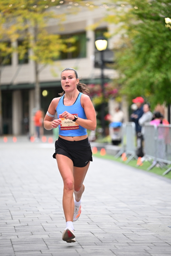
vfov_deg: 11.1
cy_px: 128
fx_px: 1317
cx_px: 86
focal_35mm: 185
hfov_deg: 7.4
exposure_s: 1/800
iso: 1600
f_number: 2.8
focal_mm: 185
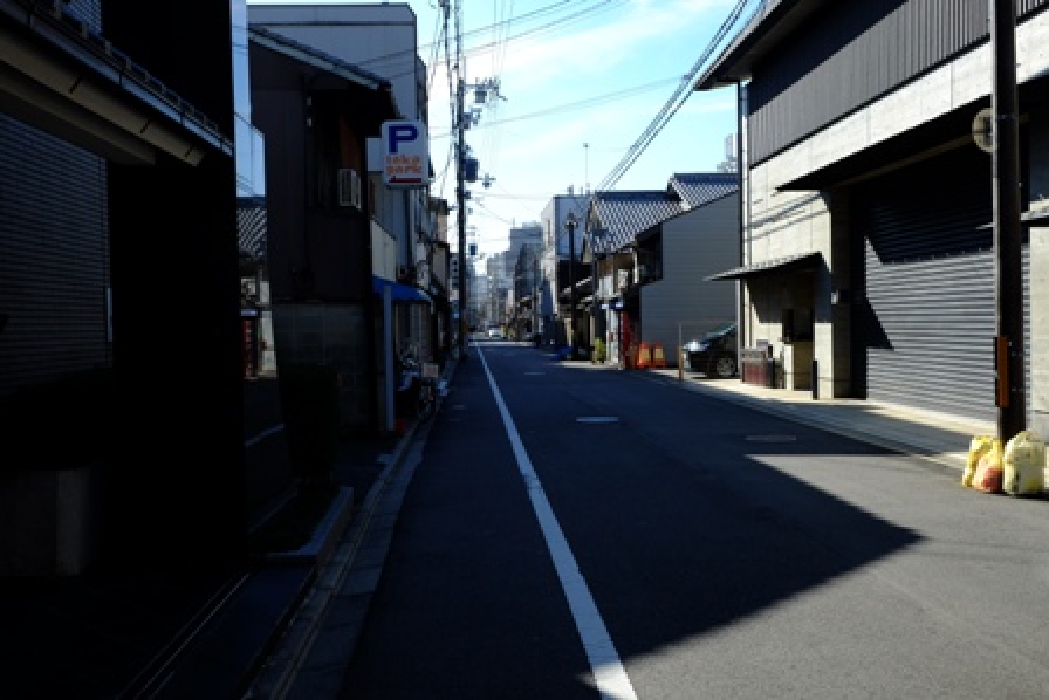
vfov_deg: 41.1
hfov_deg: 58.7
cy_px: 350
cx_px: 524
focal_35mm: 32
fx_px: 933
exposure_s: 1/210
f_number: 8
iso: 200
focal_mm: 21.4
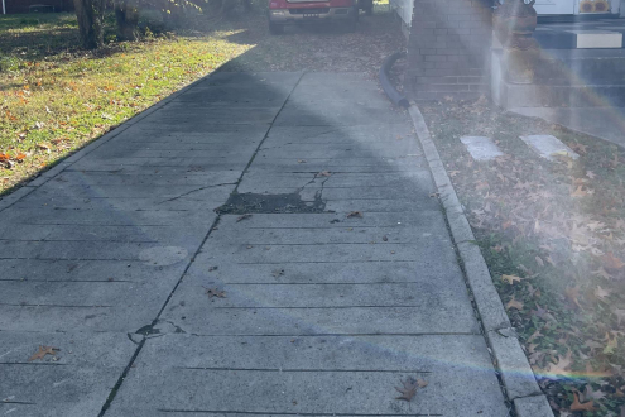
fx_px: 608
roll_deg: +1.6
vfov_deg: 36.3
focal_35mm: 35
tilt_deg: -10.2
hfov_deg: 54.4
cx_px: 313
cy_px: 69
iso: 32
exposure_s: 1/916
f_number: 1.6
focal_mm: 5.1
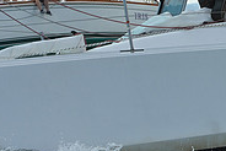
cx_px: 349
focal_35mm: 290
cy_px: -9
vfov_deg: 4.7
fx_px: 1822
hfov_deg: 7.0
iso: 250
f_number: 8
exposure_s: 1/1250
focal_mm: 92
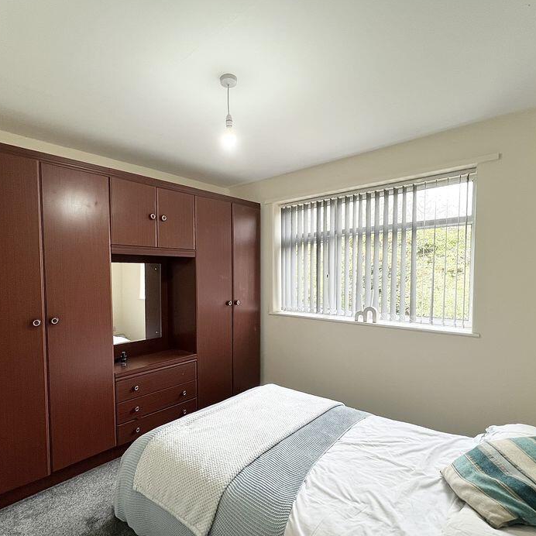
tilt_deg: -3.0
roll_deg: +0.8
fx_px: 298
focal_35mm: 17
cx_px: 236
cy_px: 288
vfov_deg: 83.8
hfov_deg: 83.6
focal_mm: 1.57
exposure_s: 1/100
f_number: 1.8
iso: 160
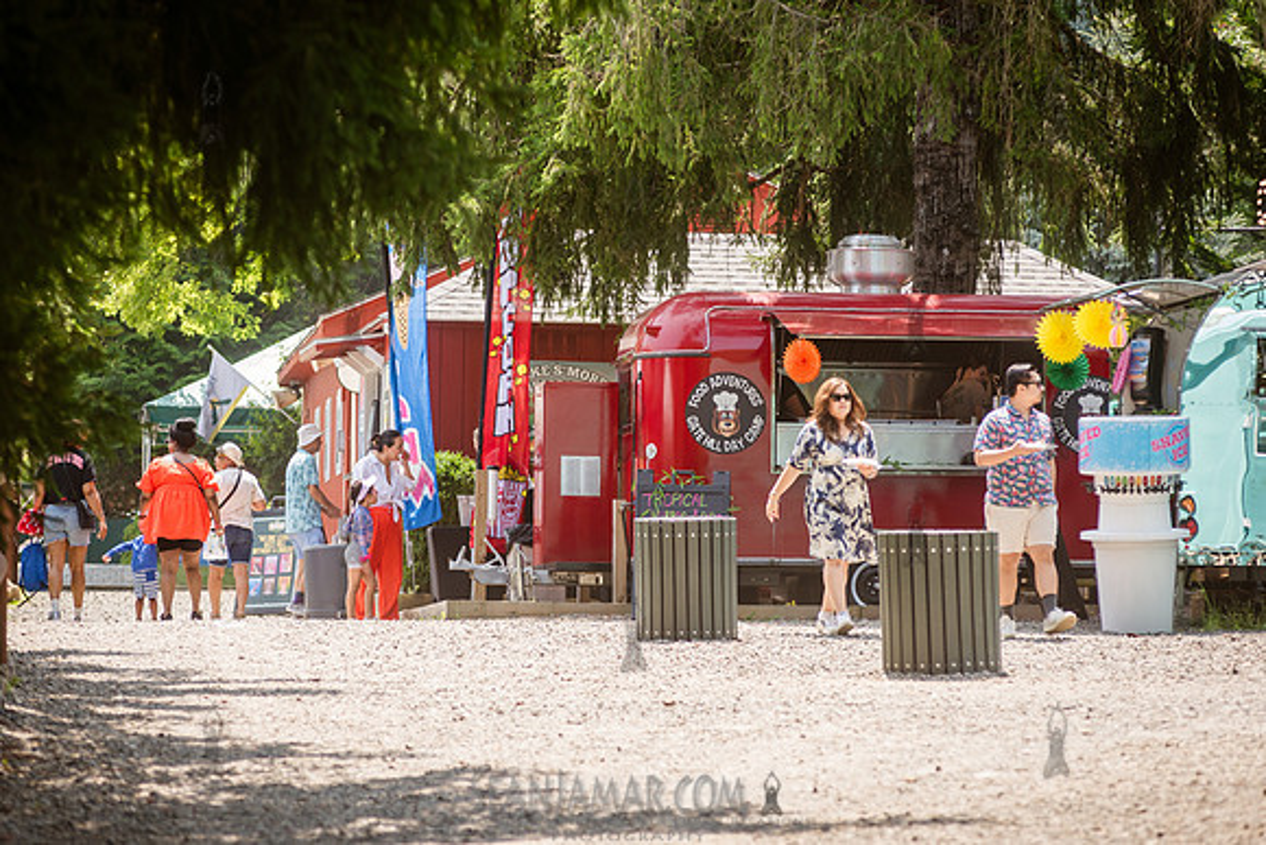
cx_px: 633
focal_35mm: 161
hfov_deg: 12.8
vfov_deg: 8.5
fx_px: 5662
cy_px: 422
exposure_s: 1/500
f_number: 4
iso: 200
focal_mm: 155
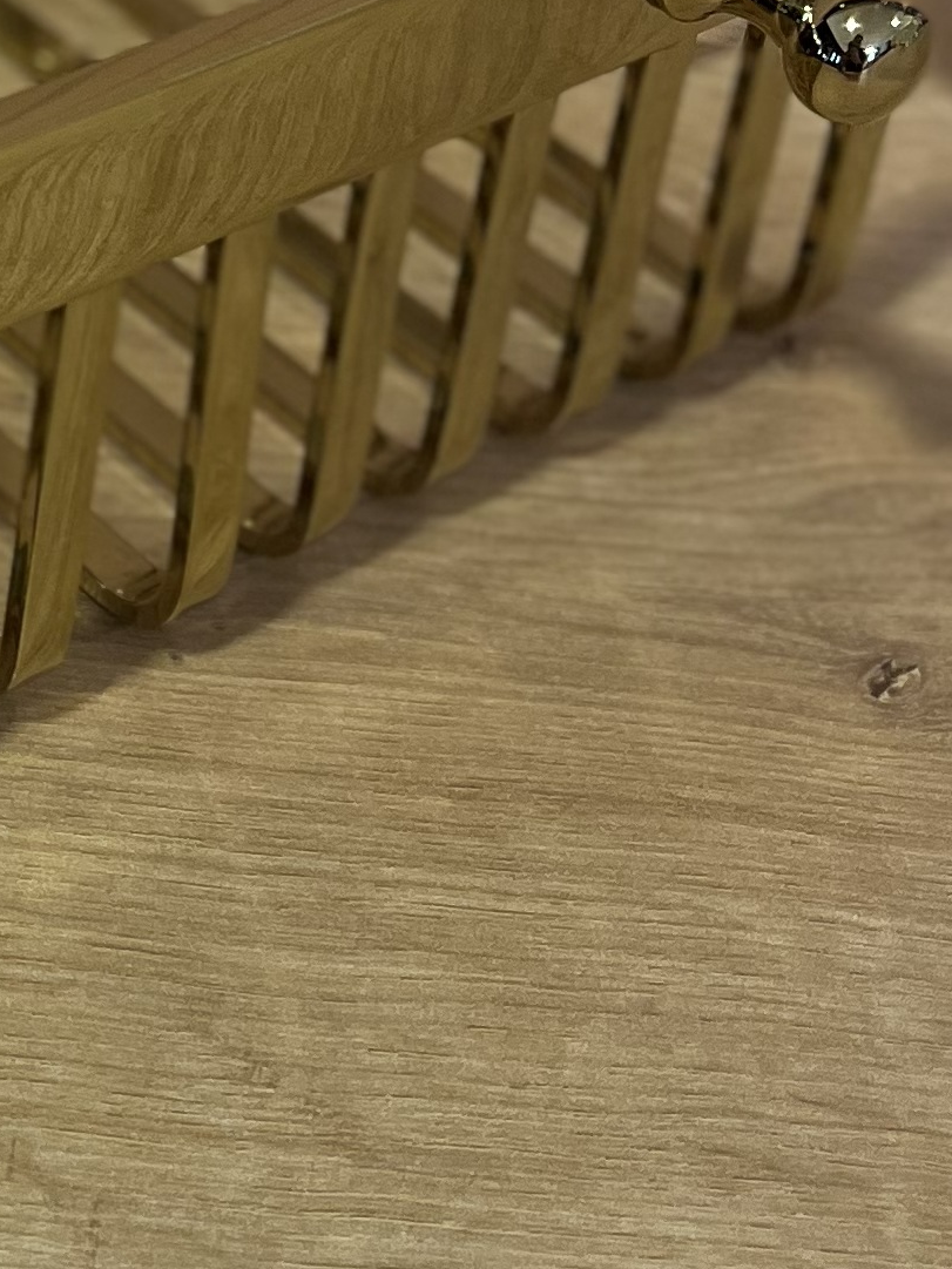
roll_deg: +1.7
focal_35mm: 97
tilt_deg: -34.3
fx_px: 3556
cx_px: -475
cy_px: -46
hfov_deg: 14.3
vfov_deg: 19.6
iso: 125
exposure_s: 1/50
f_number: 1.6
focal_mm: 5.1
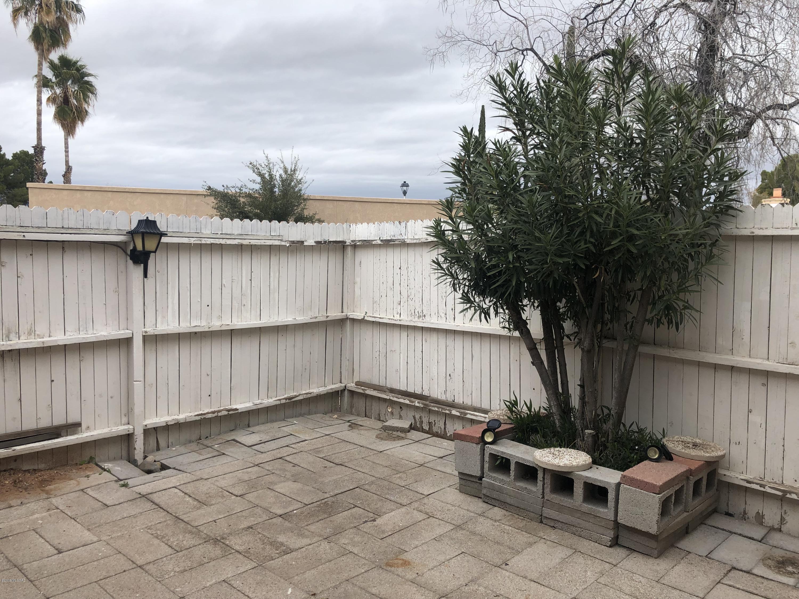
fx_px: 646
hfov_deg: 63.4
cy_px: 300
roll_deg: +0.0
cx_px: 400
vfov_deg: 49.7
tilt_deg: -4.8
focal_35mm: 28
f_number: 1.8
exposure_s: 1/539
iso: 20
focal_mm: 4
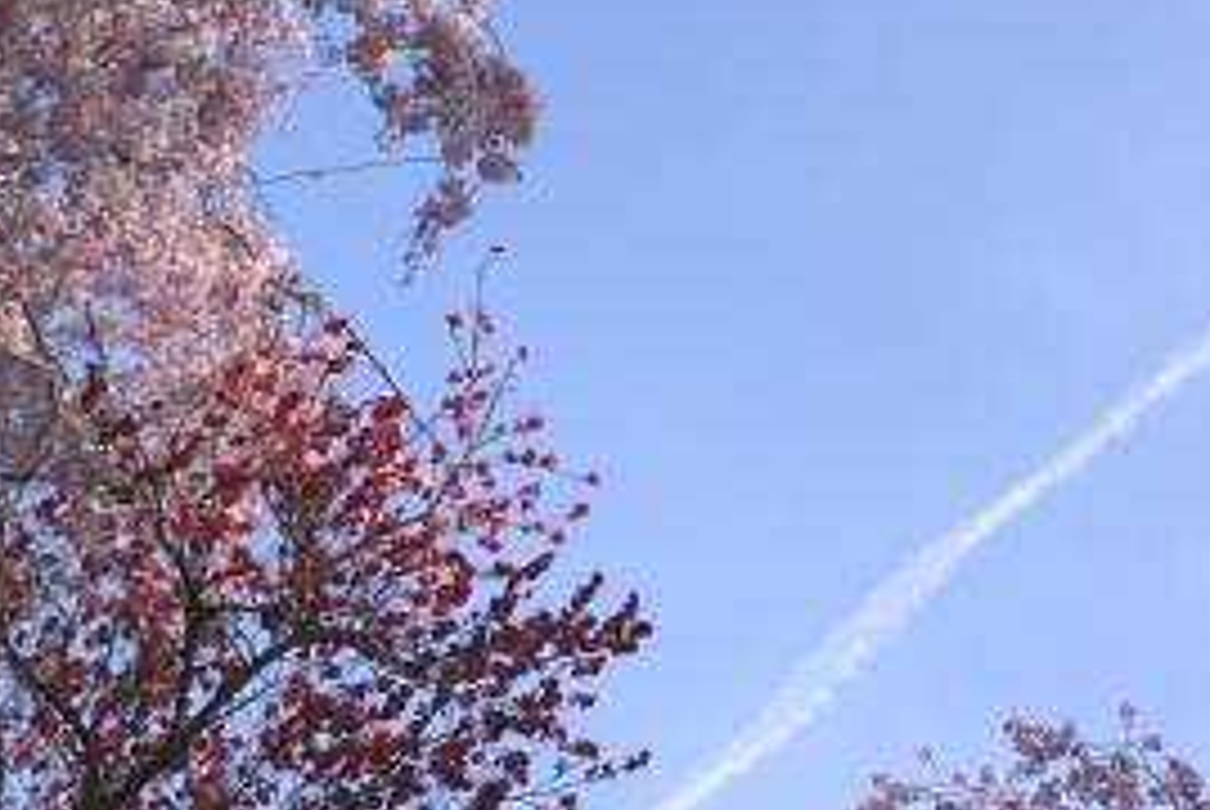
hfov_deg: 38.2
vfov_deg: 26.6
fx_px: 1682
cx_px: 949
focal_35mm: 50
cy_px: 626
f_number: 10
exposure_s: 1/160
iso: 100
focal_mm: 20
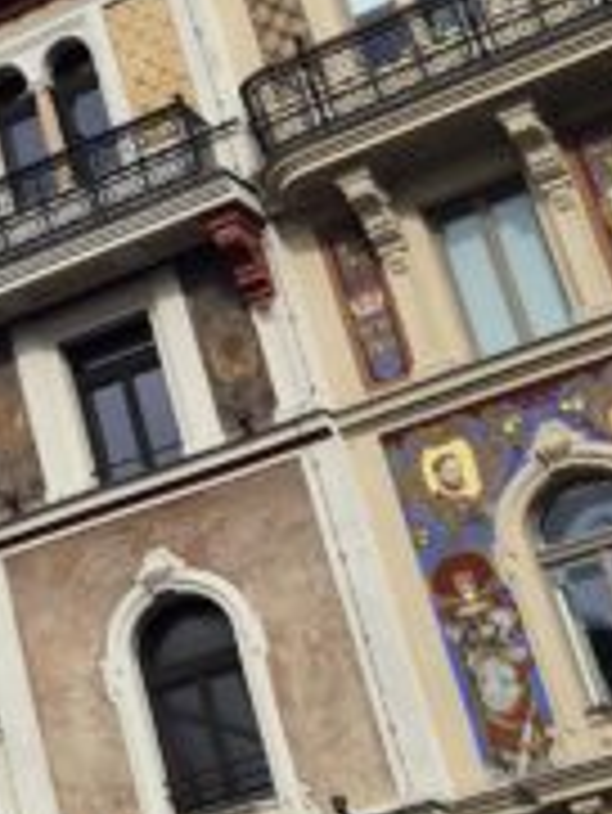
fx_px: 3061
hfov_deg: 9.5
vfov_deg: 14.8
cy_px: -54
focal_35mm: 130
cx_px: -1098
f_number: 1.8
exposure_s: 1/2104
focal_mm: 5.4
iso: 25
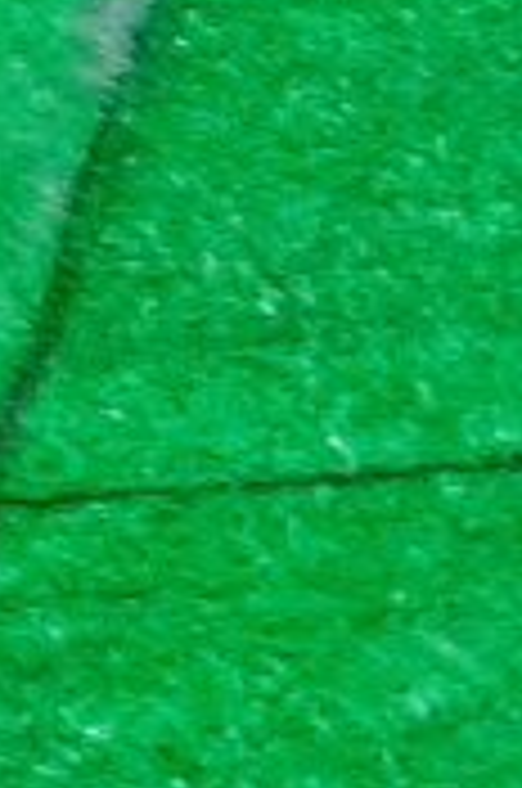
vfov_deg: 8.2
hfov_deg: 4.9
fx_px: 4869
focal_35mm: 223
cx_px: 2691
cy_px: 2148
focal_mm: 3.93
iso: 160
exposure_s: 1/50
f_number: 1.7
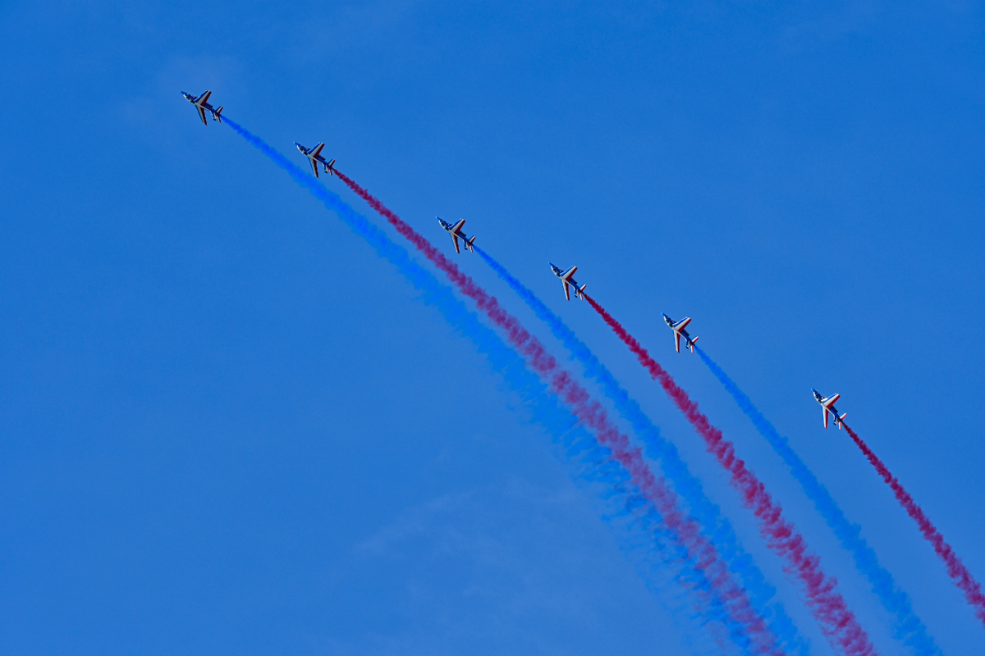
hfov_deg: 7.6
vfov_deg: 5.1
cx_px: 492
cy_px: 328
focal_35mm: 270
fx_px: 7387
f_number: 4
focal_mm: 180
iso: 100
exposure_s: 1/2000
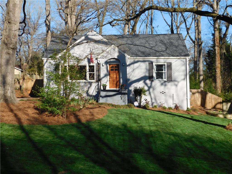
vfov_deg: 28.6
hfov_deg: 37.5
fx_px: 342
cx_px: 116
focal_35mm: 51
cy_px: 87
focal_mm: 9
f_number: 3.8
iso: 125
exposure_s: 1/800
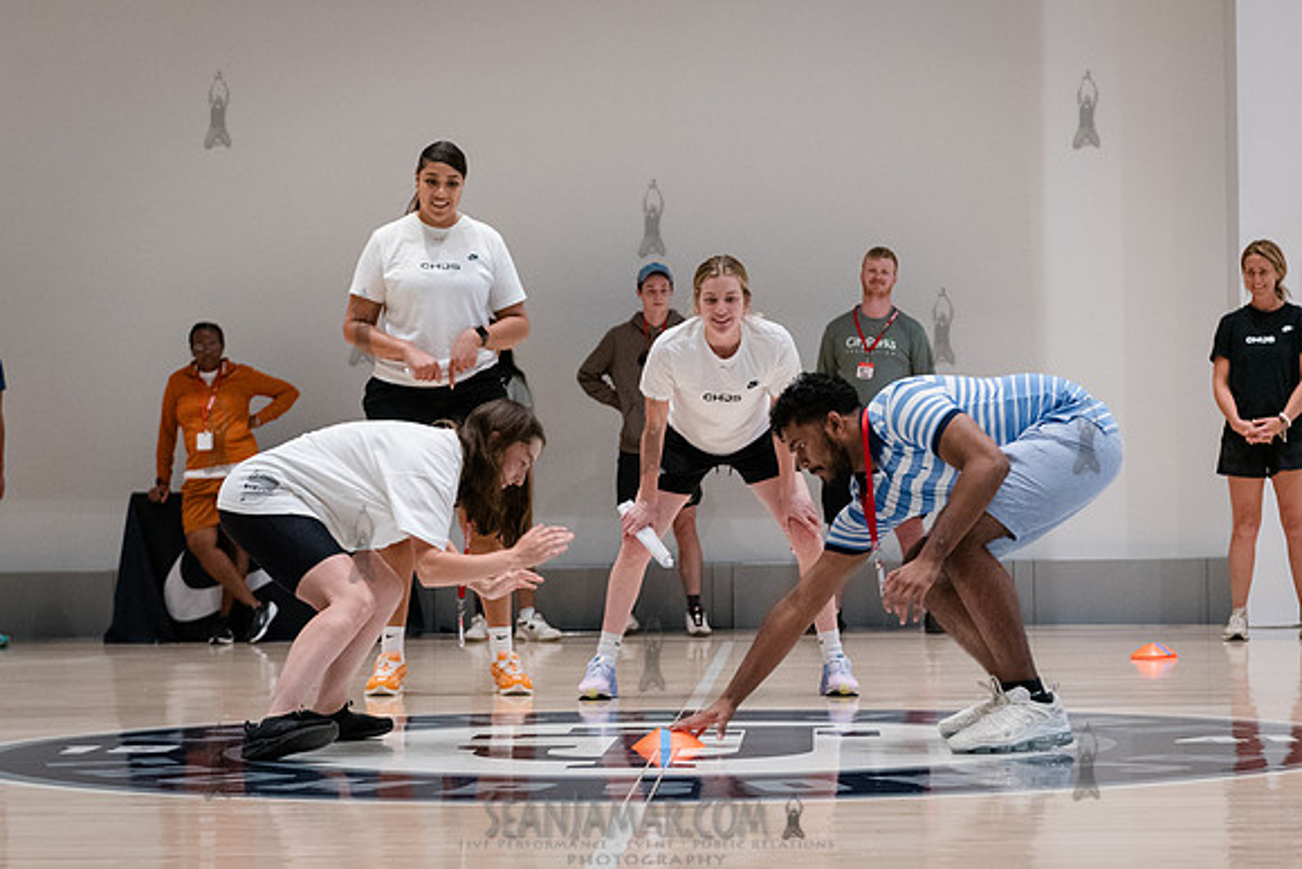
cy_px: 498
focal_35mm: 99
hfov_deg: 20.7
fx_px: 3571
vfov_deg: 13.9
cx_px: 641
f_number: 3.5
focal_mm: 70
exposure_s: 1/640
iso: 5000
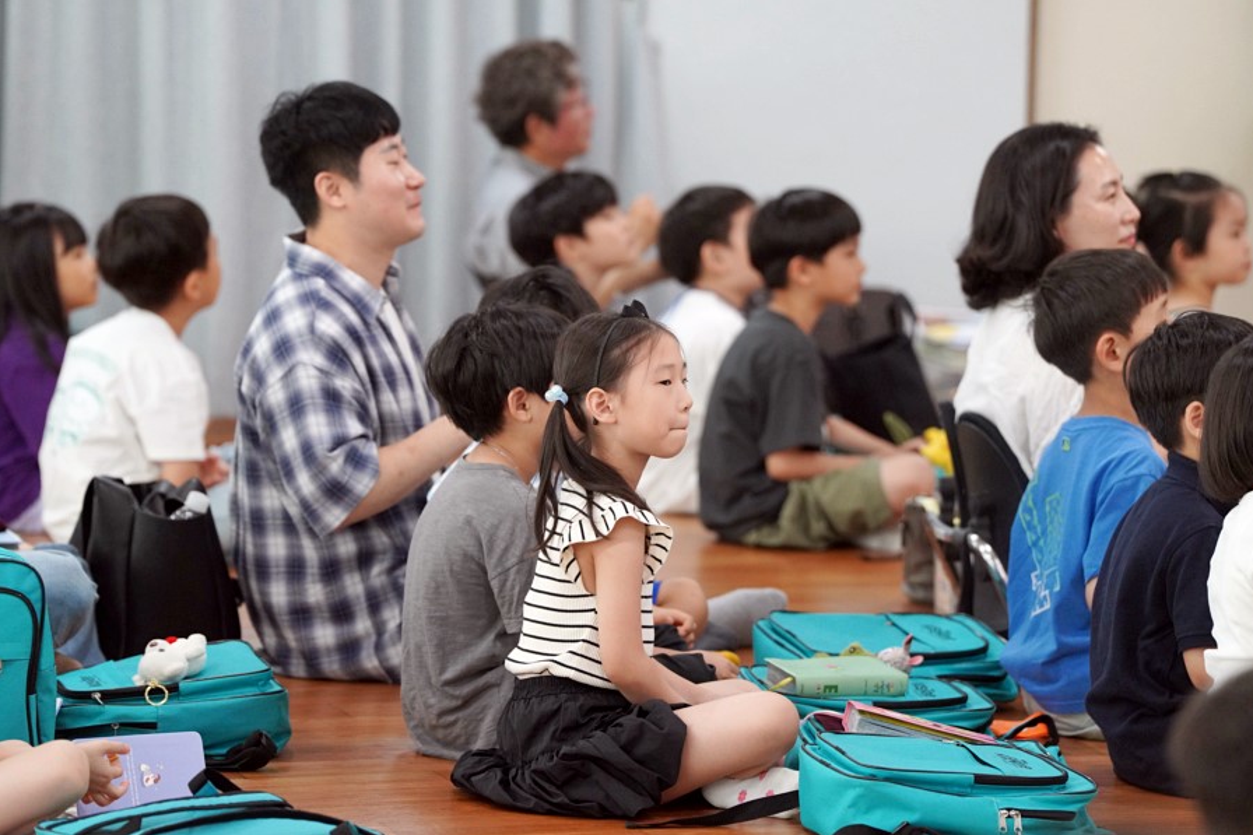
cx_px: 628
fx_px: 6994
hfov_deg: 10.2
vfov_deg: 6.8
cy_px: 418
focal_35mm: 201
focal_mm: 200
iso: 3200
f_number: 4
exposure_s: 1/250
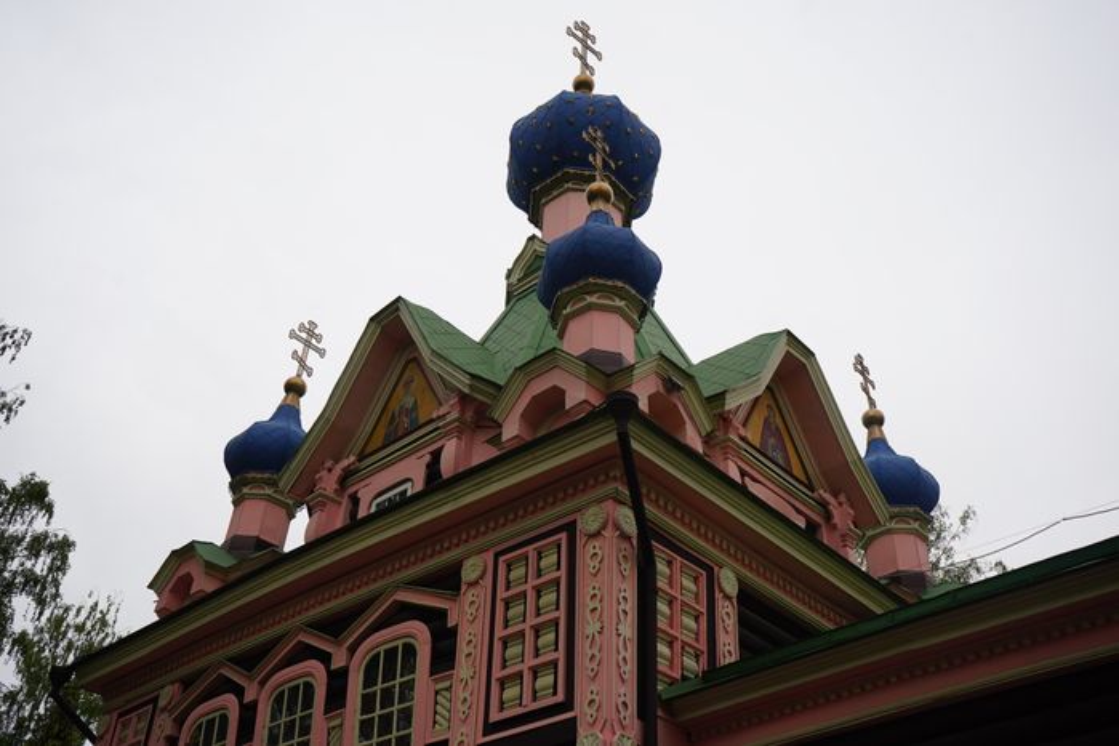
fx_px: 1119
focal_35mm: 36
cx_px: 560
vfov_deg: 36.9
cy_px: 373
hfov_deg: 53.1
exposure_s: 1/100
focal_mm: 36
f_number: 6.3
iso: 100
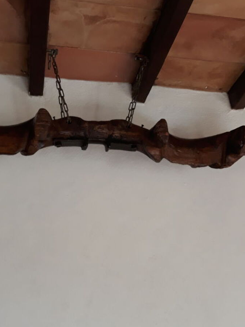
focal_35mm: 40
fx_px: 377
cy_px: 192
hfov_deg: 35.7
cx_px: 87
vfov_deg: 46.6
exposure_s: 1/100
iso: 64
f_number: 1.7
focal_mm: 3.71
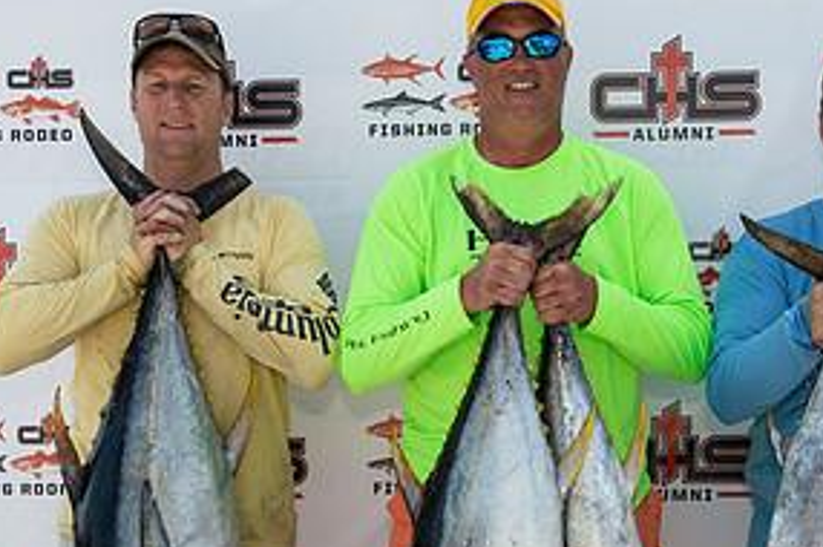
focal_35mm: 71
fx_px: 1621
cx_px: 495
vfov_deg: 19.0
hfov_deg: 28.4
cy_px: 406
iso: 80
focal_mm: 35
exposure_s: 1/200
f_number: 7.1
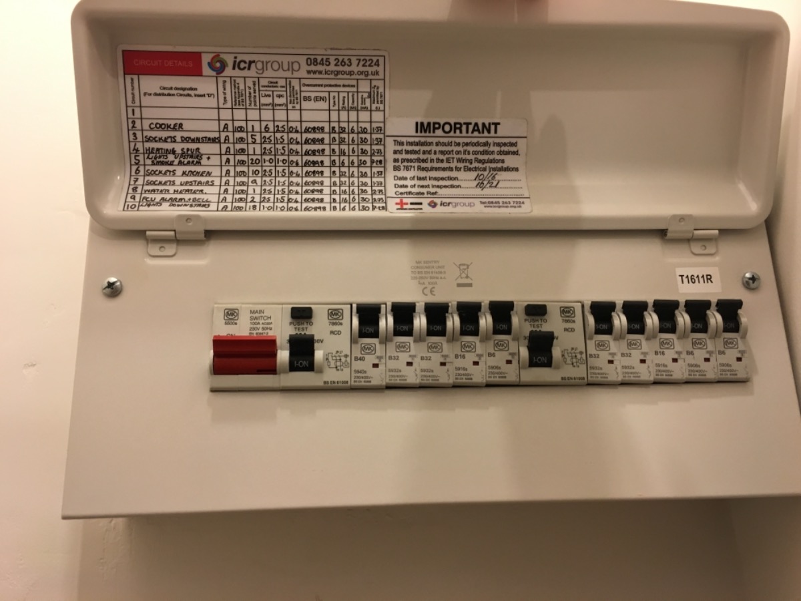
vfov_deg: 48.2
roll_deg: +0.9
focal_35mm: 29
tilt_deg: +16.8
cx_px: 400
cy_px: 300
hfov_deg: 61.7
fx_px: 671
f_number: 2.2
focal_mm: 4.15
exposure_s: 1/33
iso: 125
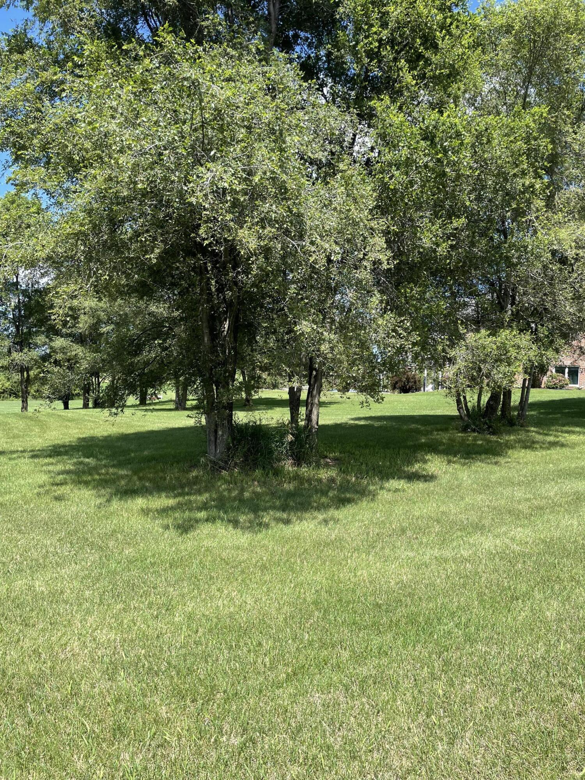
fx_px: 586
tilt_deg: -4.8
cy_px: 390
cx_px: 292
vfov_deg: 67.3
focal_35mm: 26
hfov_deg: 53.1
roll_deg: -3.7
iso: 32
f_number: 1.6
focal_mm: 4.2
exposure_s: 1/1350
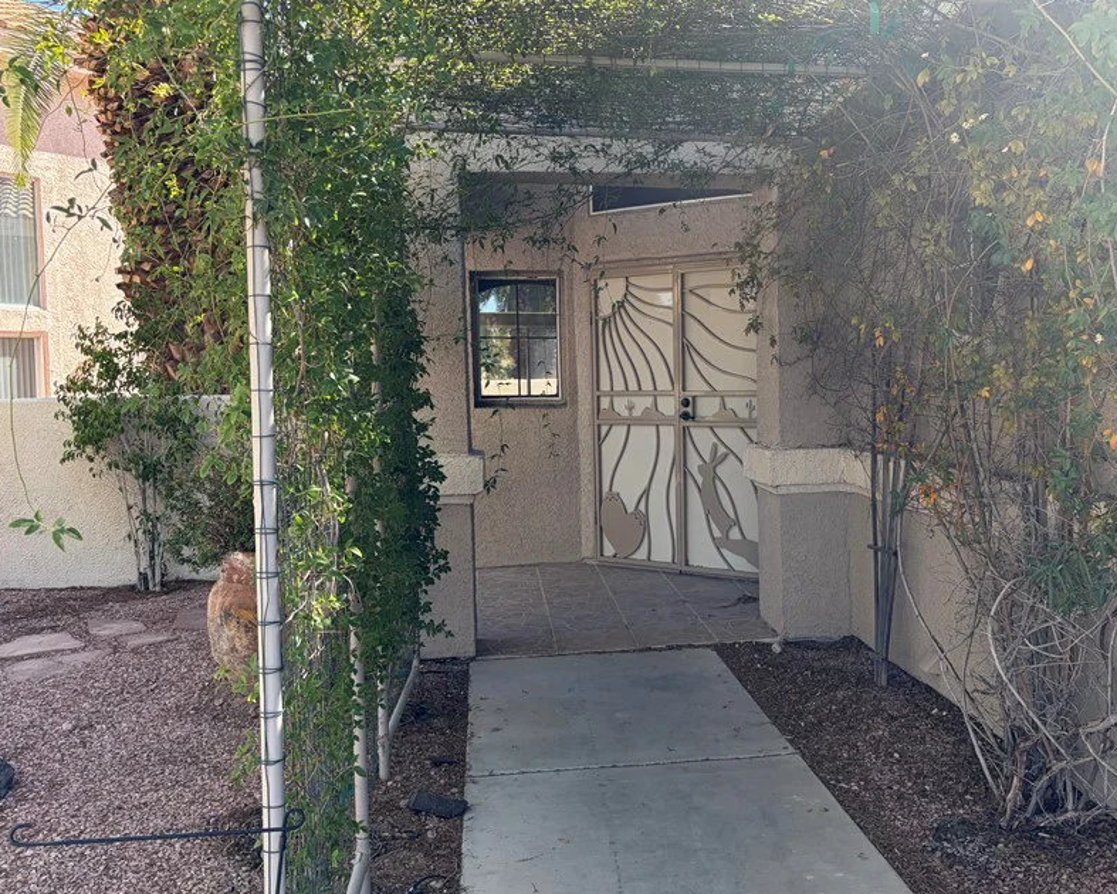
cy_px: 438
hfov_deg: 53.7
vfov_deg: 44.6
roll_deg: +0.2
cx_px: 690
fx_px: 1091
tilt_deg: -2.7
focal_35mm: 33
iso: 64
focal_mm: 5.96
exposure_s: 1/465
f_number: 1.6
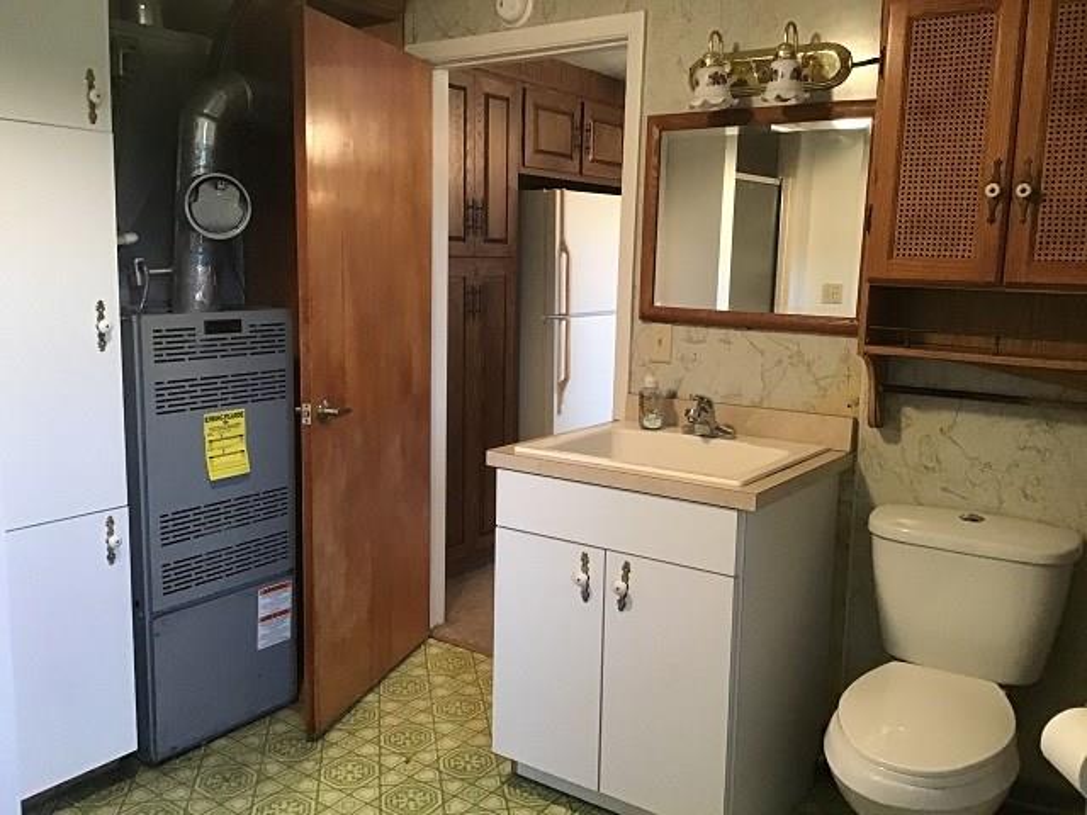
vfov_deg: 45.4
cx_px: 544
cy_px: 408
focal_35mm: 31
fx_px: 973
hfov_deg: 58.4
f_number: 2.4
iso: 250
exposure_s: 1/30
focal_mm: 3.3
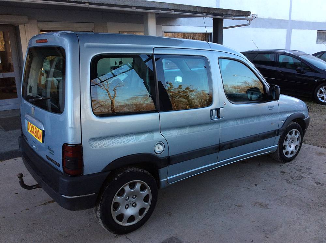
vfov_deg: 44.1
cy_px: 122
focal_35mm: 32
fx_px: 301
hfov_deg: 56.9
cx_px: 163
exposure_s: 1/116
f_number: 2.4
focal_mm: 3.3
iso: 32
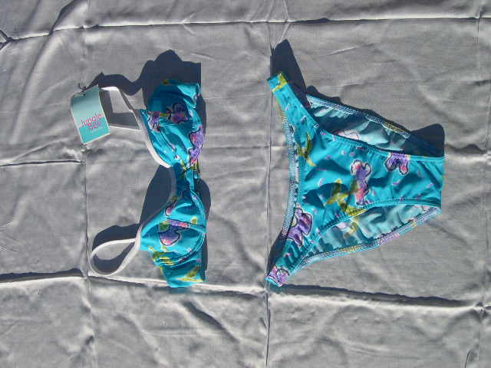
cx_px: 246
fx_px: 539
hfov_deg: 49.0
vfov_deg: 37.7
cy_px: 184
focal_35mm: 38
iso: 100
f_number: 7.6
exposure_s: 1/366
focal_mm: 8
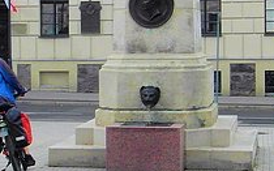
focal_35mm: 109
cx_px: 65
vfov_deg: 12.0
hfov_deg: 19.0
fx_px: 814
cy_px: 53
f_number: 3.2
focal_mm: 4
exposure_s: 1/250
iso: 100
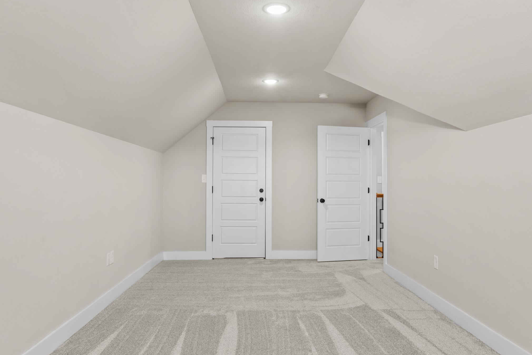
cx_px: 275
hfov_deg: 69.0
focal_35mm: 26
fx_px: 387
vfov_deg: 49.2
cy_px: 183
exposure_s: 1
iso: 200
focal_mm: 14.1
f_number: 9
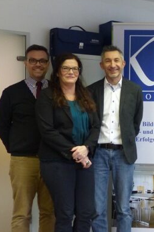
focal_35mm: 61
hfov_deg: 20.4
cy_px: 122
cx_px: 198
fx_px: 392
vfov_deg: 32.9
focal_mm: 5.3
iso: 400
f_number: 2.8
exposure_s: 1/60
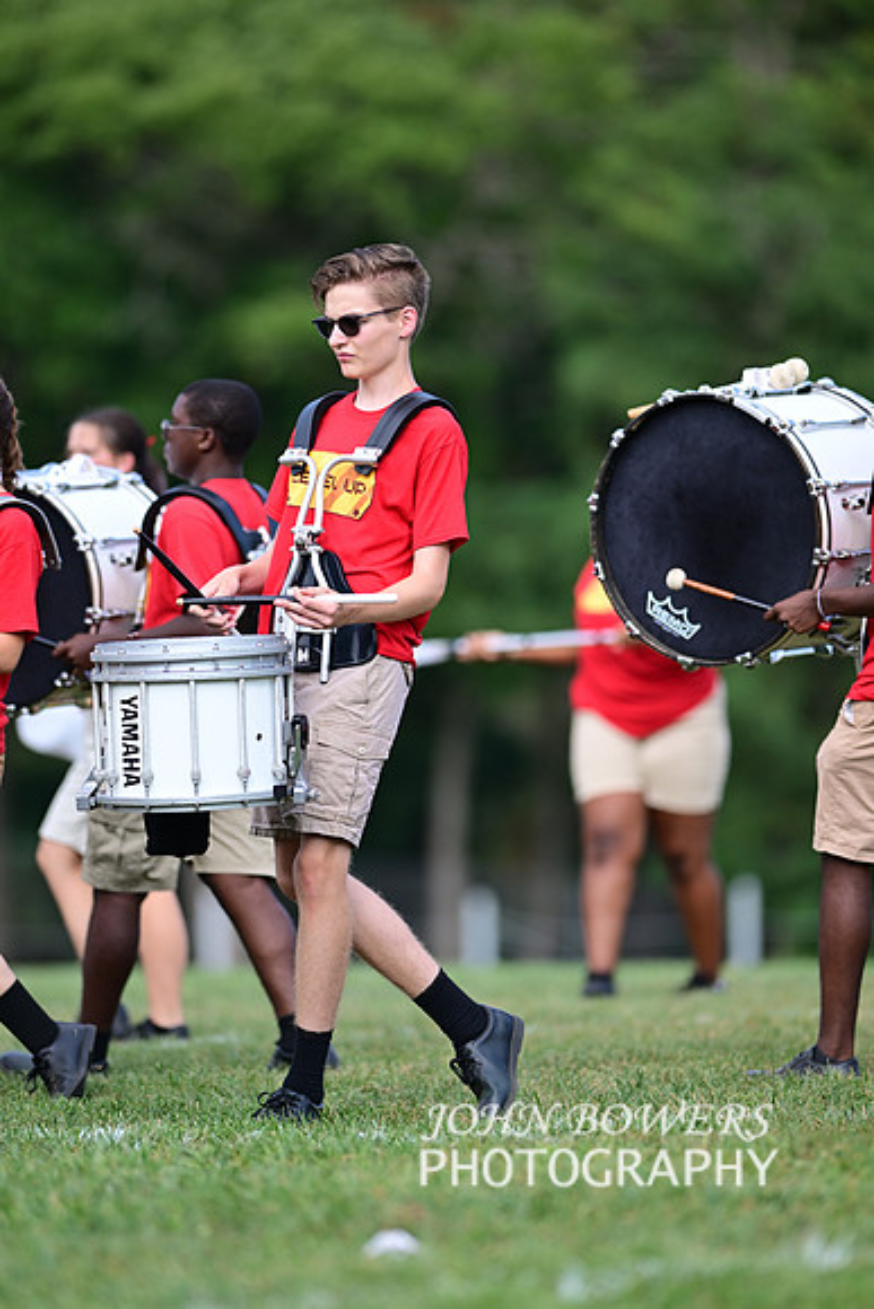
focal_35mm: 300
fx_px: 10918
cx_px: 437
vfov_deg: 6.9
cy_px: 654
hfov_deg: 4.6
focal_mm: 300
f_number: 2.8
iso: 400
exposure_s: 1/2000
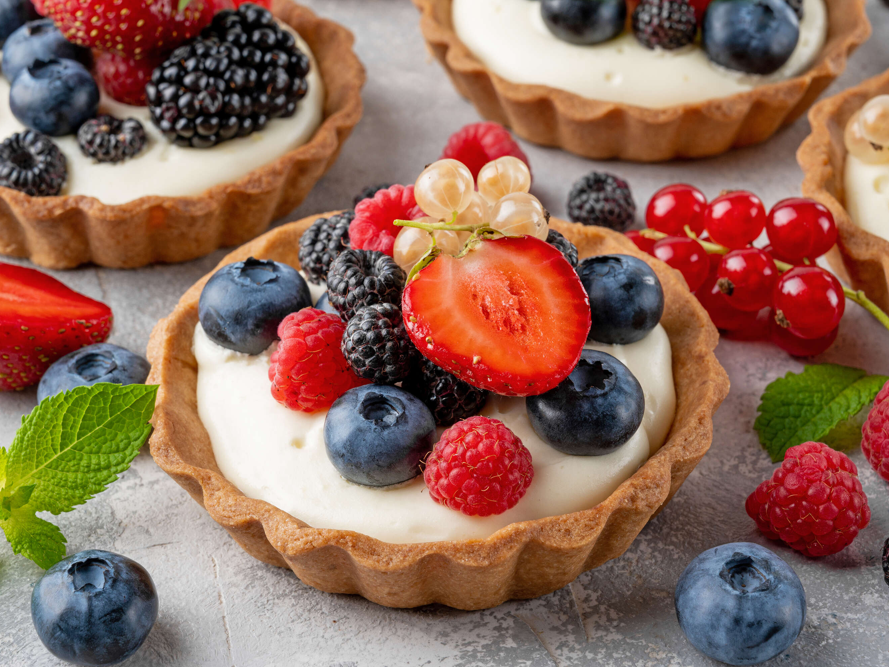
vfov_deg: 19.4
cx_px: 431
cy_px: 334
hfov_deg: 25.7
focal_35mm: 76
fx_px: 1952
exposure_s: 1/200
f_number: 18
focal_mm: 70
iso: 320
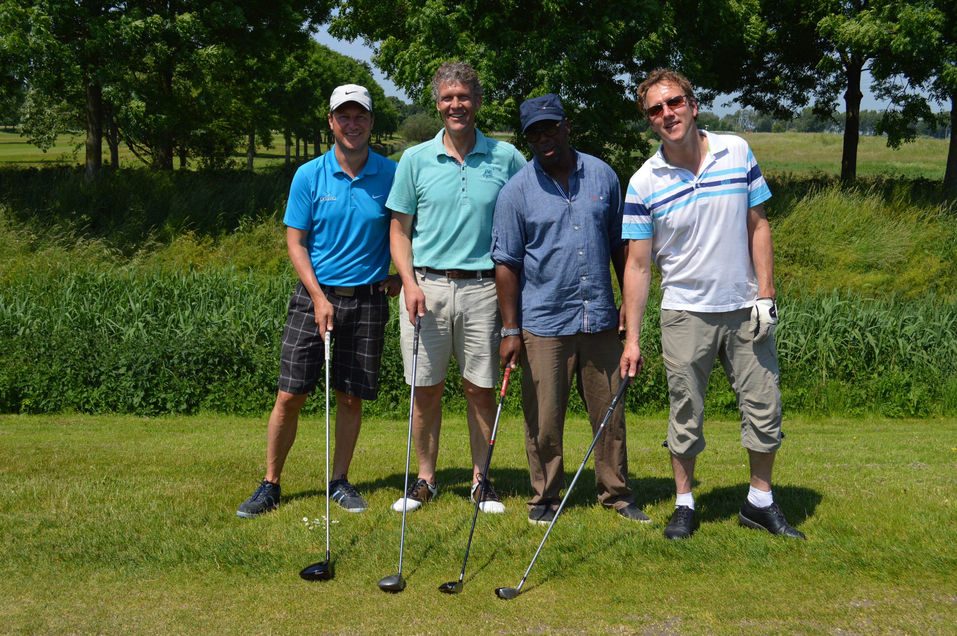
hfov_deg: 49.6
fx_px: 1036
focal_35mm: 39
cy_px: 318
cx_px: 478
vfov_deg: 34.1
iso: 400
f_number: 6.3
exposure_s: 1/1600
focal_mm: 26
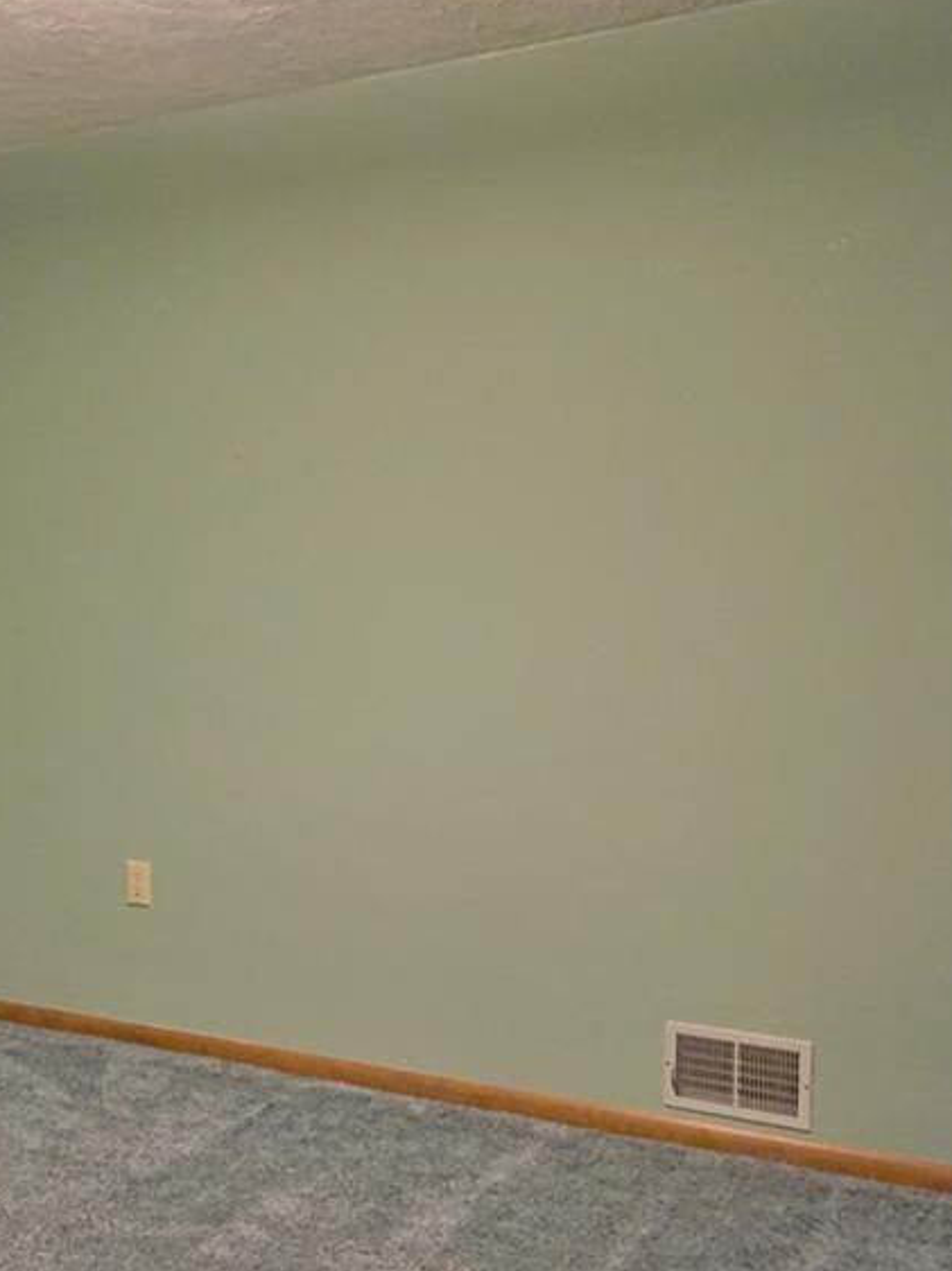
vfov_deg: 44.8
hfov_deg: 32.2
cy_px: 667
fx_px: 1541
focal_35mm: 42
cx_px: 45
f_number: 3.5
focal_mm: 16
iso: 3200
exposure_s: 1/160
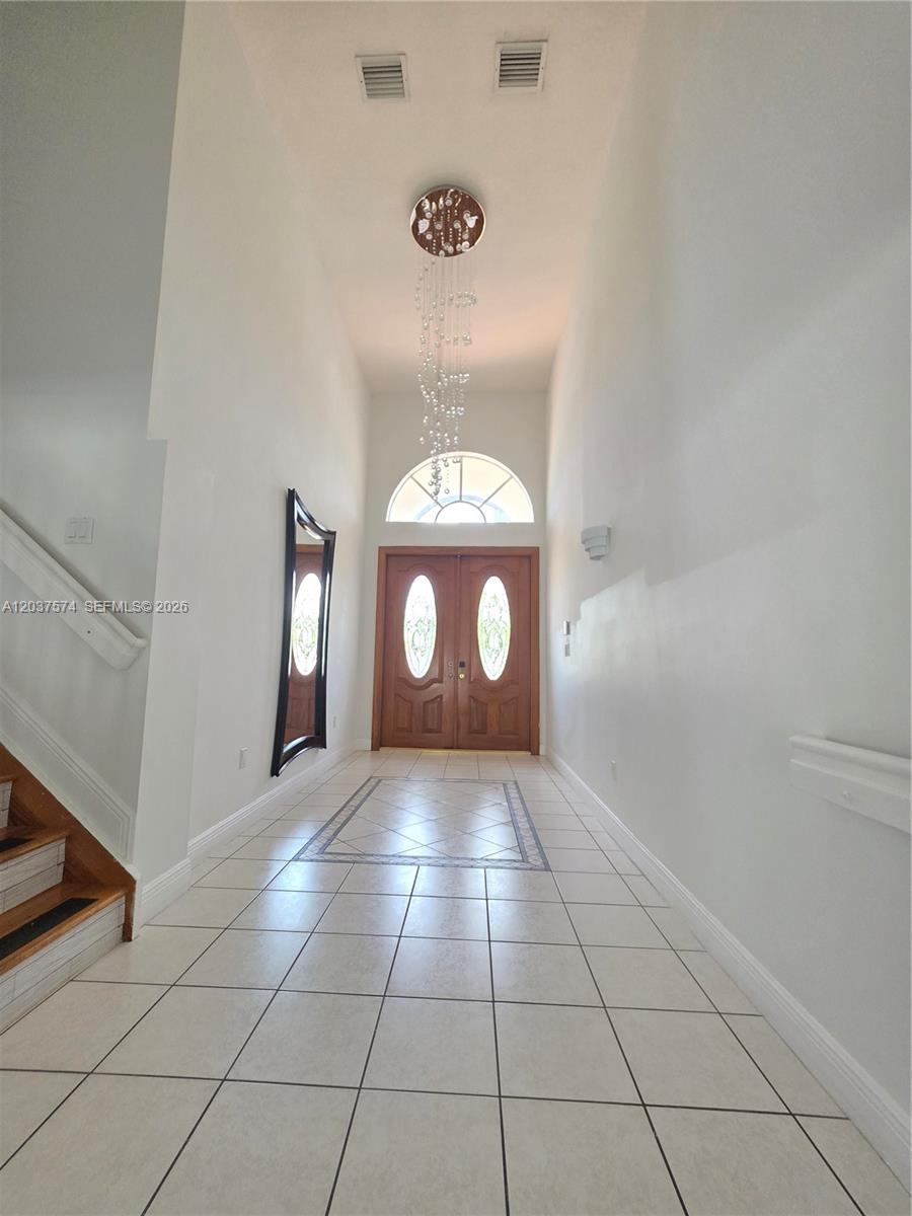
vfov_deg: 106.2
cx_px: 456
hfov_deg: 89.9
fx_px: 457
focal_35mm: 13
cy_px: 608
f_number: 1.9
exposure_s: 1/359
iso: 400
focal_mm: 2.2
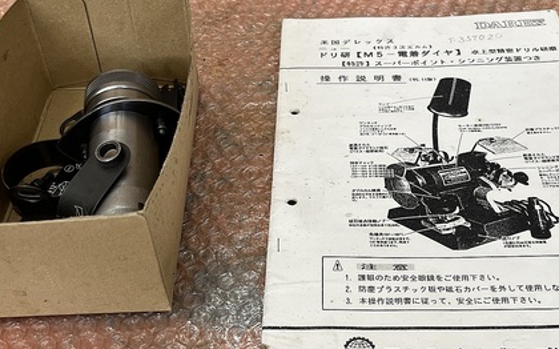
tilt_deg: -46.6
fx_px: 640
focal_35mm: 42
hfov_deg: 47.1
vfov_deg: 30.5
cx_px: 314
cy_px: 168
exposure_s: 1/121
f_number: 1.6
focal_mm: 5.1
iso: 125
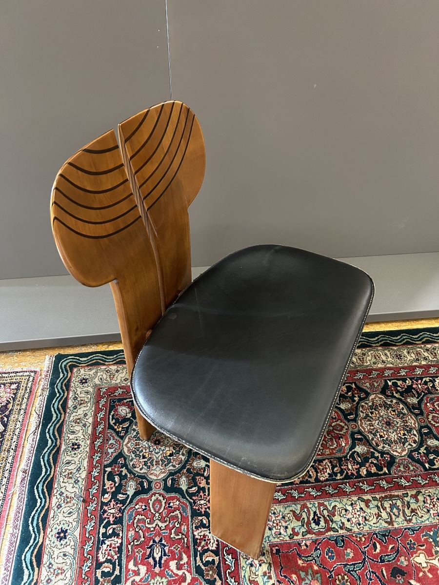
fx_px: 440
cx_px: 220
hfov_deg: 53.1
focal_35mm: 26
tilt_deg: -44.1
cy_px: 292
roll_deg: -2.1
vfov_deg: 67.3
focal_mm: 5.7
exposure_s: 1/33
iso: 500
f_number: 1.5
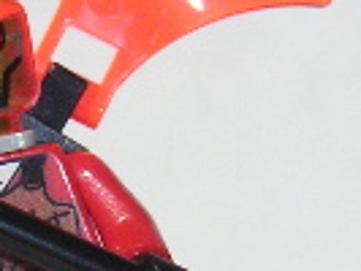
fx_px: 3946
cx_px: -103
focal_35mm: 378
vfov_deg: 3.9
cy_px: 119
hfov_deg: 5.2
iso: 125
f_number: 8
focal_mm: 13
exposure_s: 1/1000
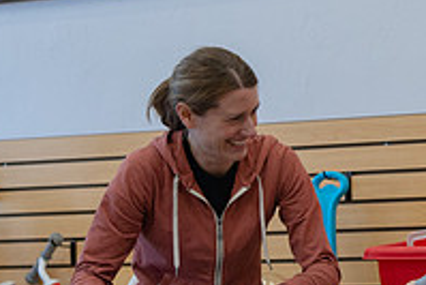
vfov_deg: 12.8
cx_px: 439
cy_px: 160
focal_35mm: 107
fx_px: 1267
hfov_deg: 18.5
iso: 3200
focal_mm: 35
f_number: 2.8
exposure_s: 1/1000
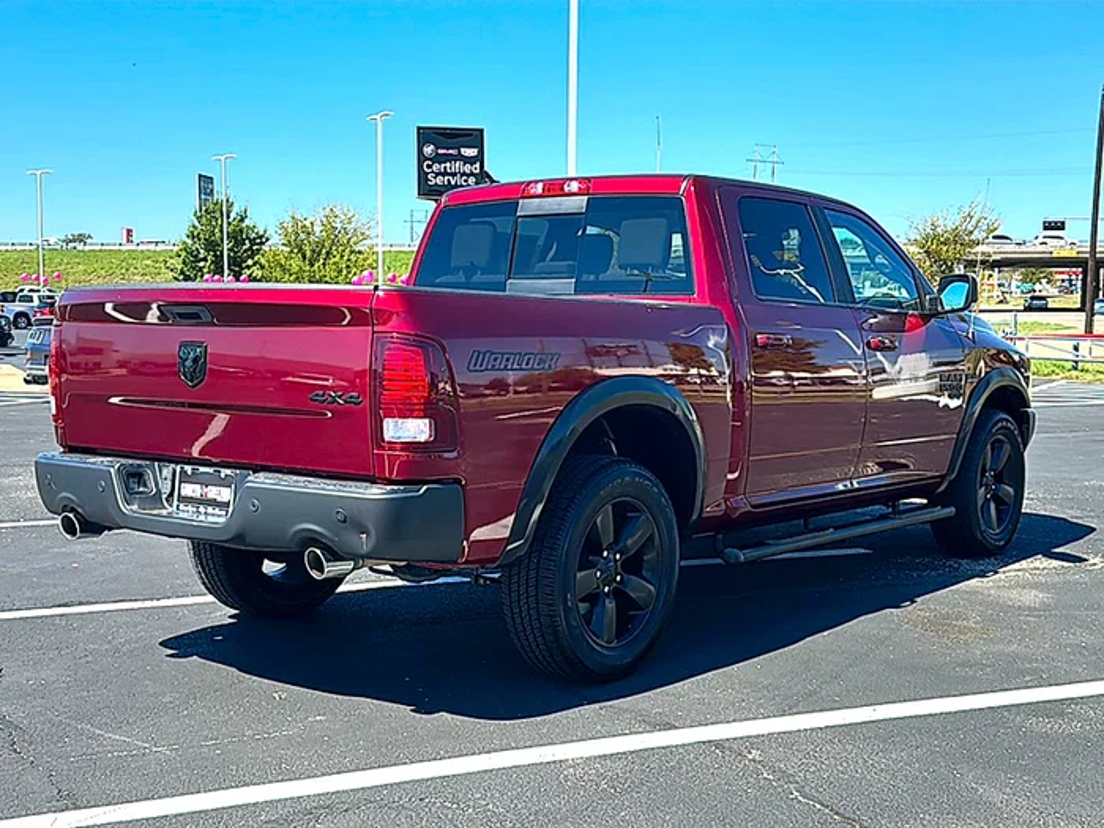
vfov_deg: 38.7
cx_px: 552
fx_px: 1180
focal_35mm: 37
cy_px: 414
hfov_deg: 50.1
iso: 80
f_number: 1.78
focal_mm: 6.86
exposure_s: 1/2421
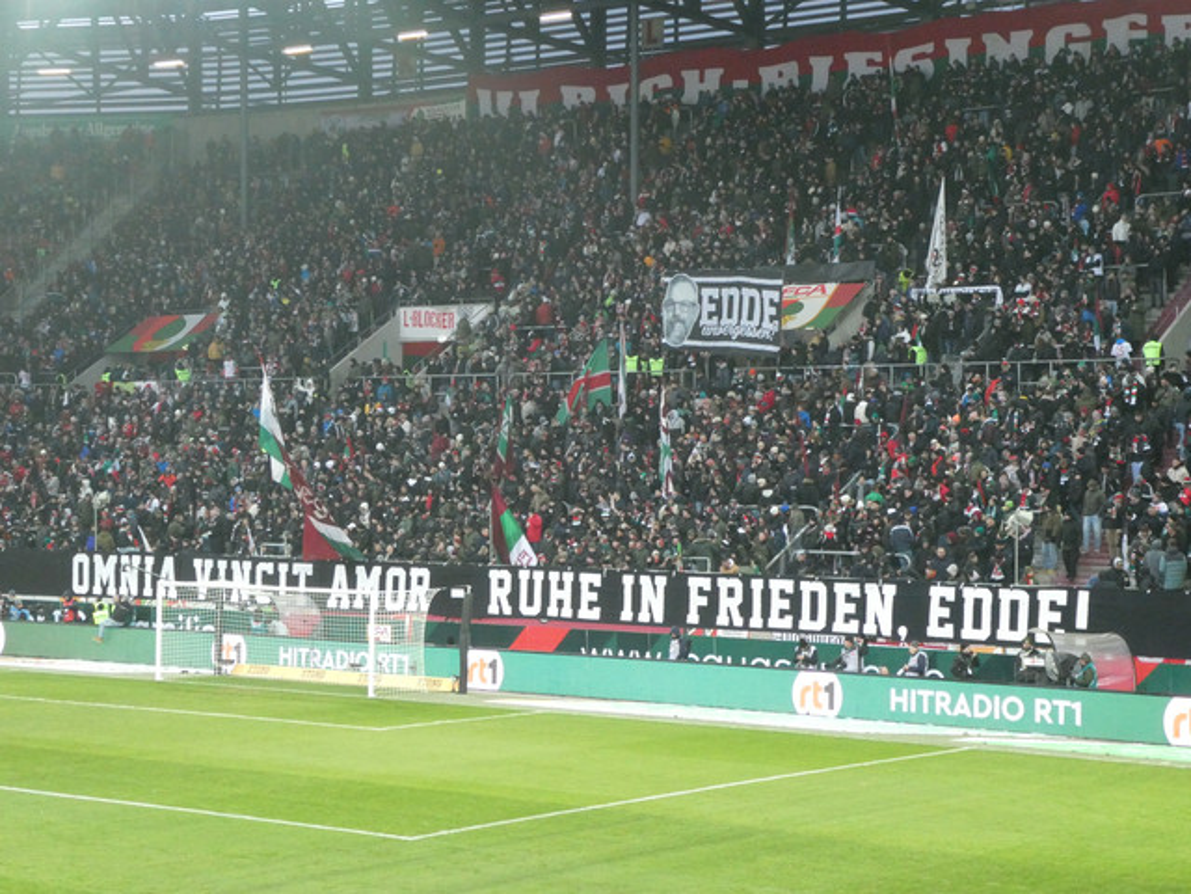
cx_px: 596
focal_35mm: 70
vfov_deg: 21.0
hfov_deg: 27.8
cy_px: 447
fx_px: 2408
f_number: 4.5
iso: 800
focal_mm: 12.5
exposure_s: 1/80
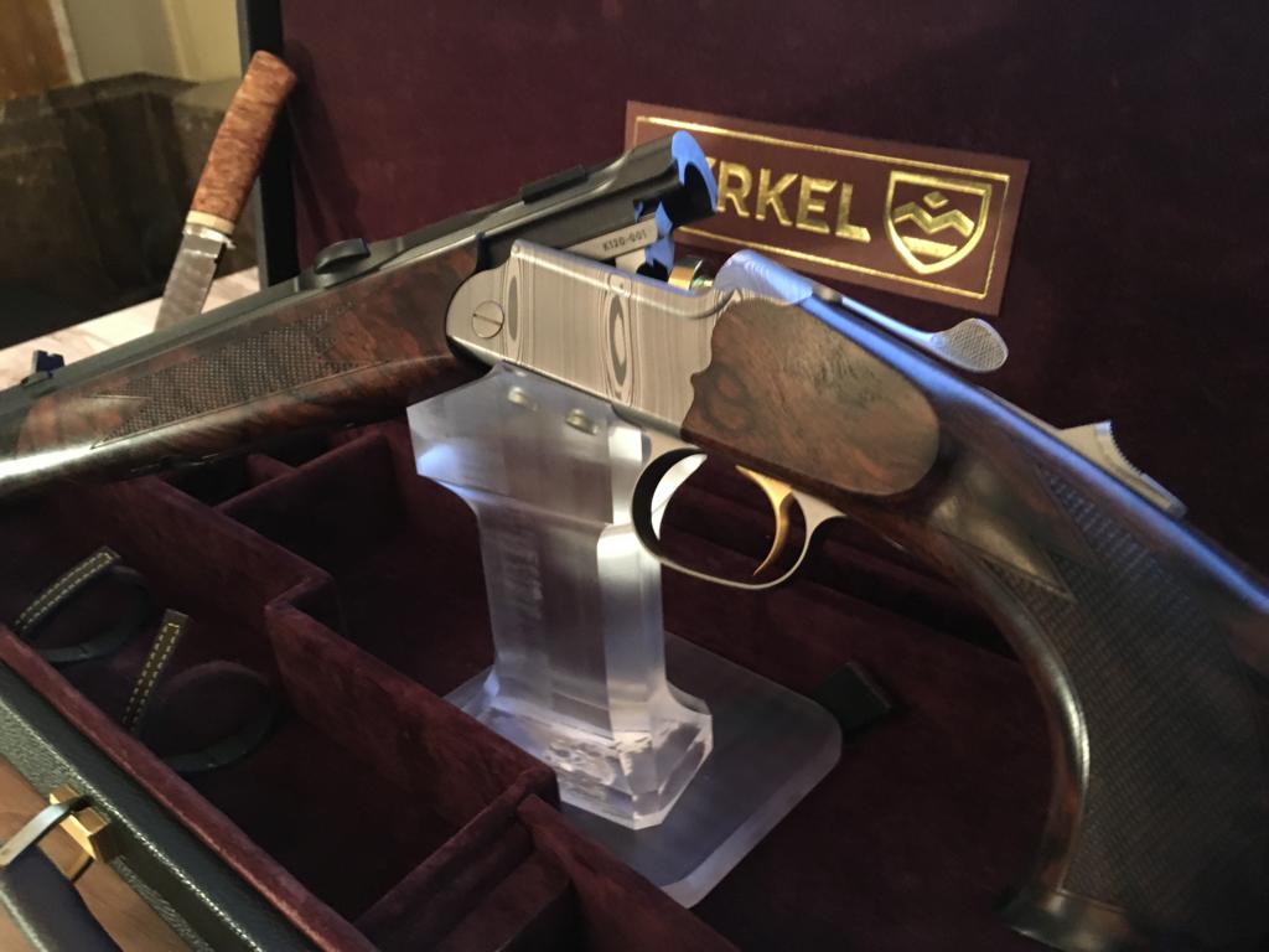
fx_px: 1063
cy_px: 476
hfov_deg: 61.7
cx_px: 634
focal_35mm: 29
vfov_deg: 48.2
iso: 400
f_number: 2.2
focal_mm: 4.15
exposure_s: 1/17
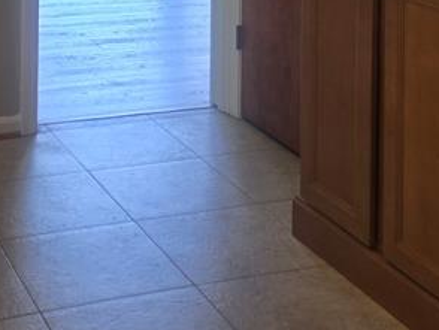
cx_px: 87
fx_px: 1015
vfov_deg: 16.8
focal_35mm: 80
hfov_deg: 24.0
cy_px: -160
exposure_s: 1/120
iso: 50
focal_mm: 6.3
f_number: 1.7
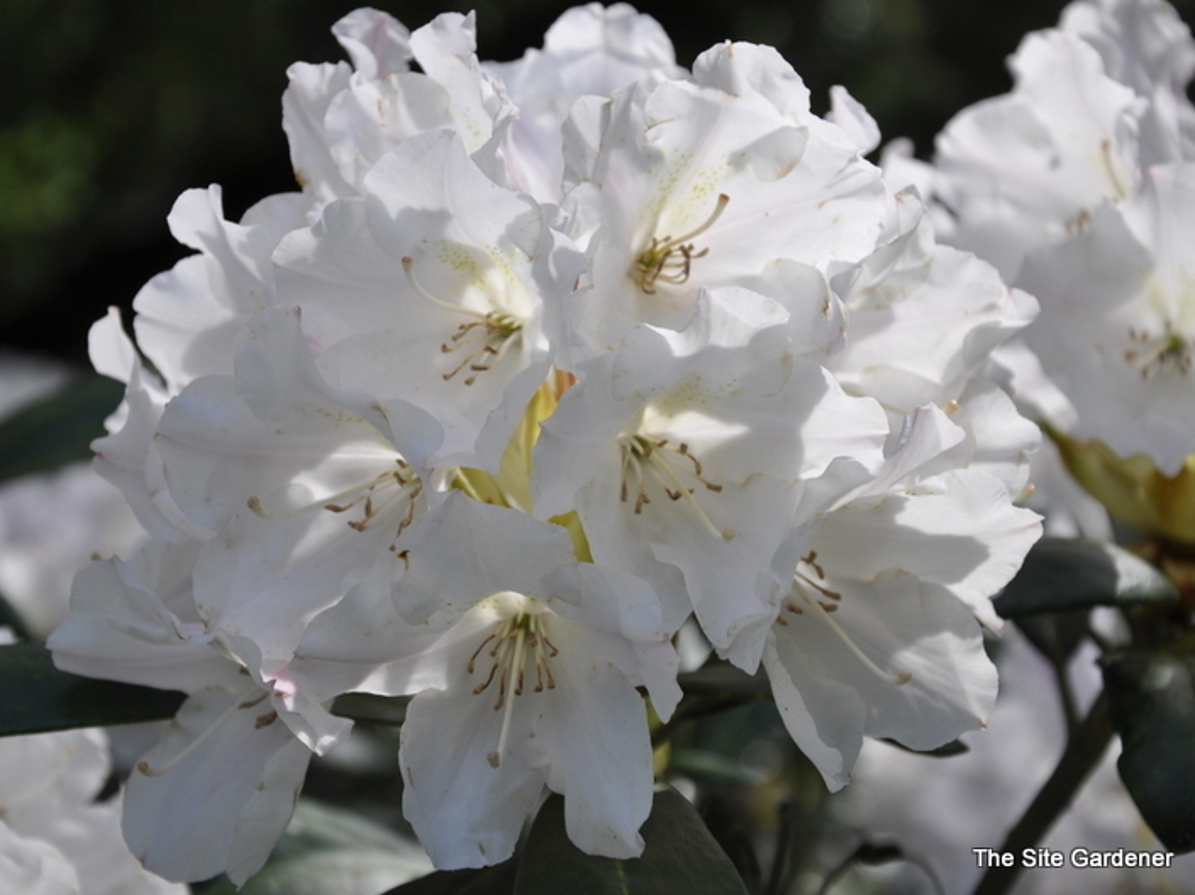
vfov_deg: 13.7
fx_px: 3726
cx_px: 529
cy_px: 449
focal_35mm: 108
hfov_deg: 18.2
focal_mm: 66
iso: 200
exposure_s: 1/250
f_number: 8
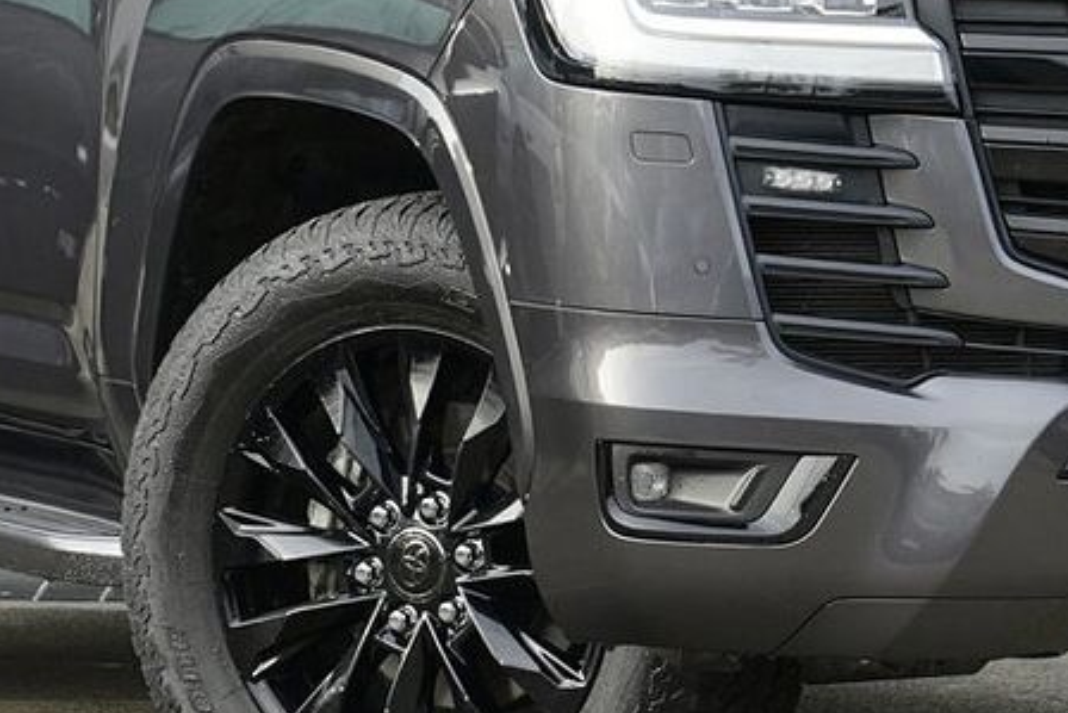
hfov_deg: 7.3
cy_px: 55
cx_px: 684
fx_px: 8339
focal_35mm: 281
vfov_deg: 4.9
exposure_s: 1/200
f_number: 7.1
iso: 1000
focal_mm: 105
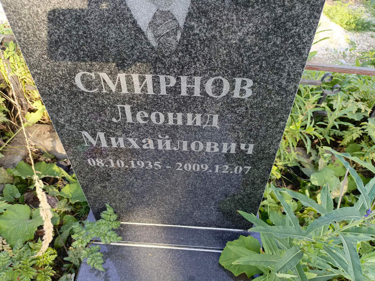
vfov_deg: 54.9
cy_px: 140
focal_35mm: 25
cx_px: 188
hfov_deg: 69.4
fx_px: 271
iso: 149
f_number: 1.69
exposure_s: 1/120
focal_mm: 4.76
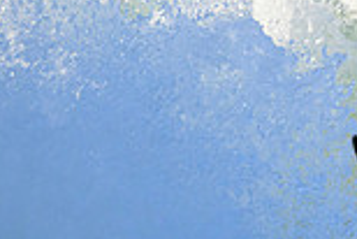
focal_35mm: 3975
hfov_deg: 0.5
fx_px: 39455
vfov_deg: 0.3
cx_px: 807
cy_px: 98
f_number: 6.3
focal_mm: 800
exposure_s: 1/2000
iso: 1100
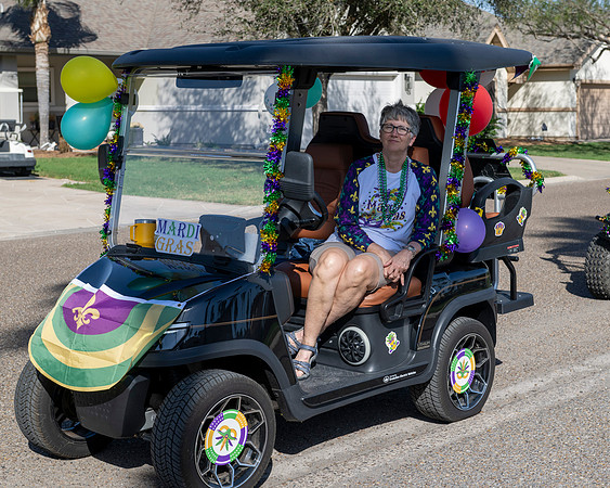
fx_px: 1116
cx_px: 332
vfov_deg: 24.6
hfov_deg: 30.5
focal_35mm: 62
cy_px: 244
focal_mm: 50
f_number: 6.3
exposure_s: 1/640
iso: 250
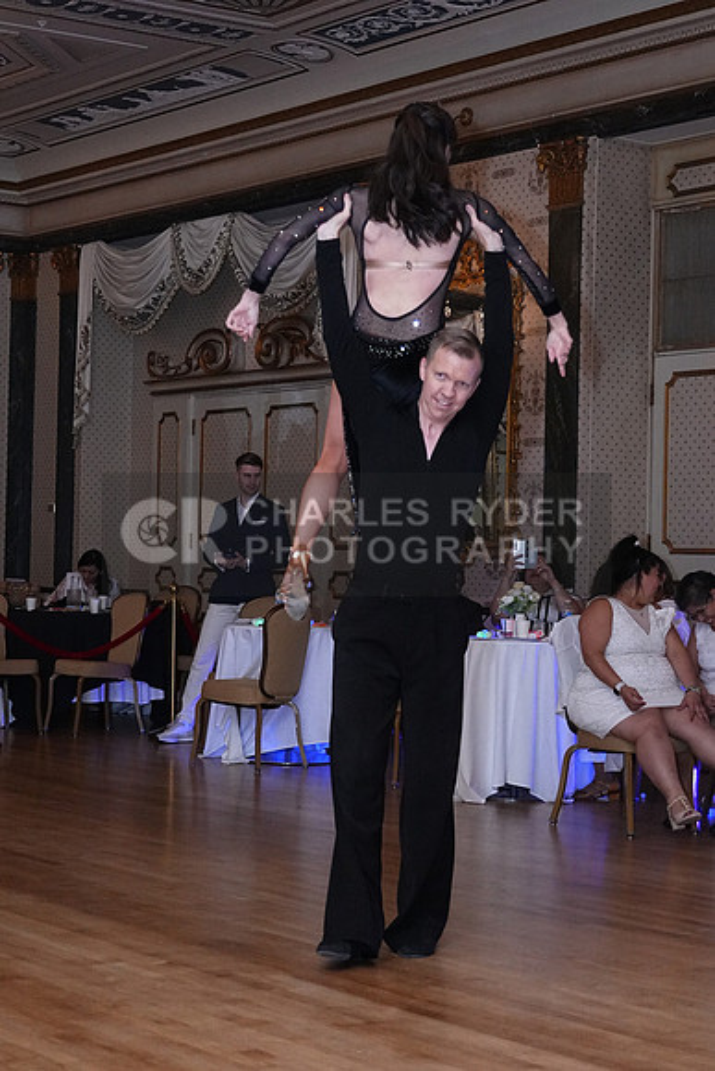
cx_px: 358
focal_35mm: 69
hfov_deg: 19.7
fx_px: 2054
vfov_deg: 29.2
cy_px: 536
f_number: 4
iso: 5000
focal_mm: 46
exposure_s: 1/200
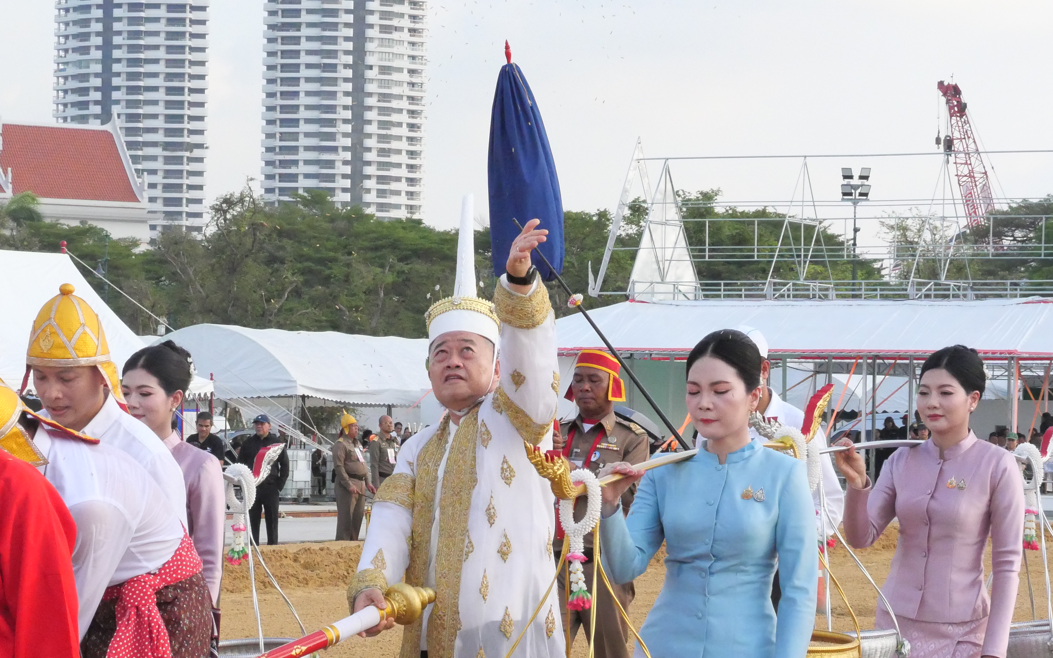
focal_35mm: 131
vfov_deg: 10.0
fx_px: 3759
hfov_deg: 15.9
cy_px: 405
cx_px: 528
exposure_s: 1/1600
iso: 4000
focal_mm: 45
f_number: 11
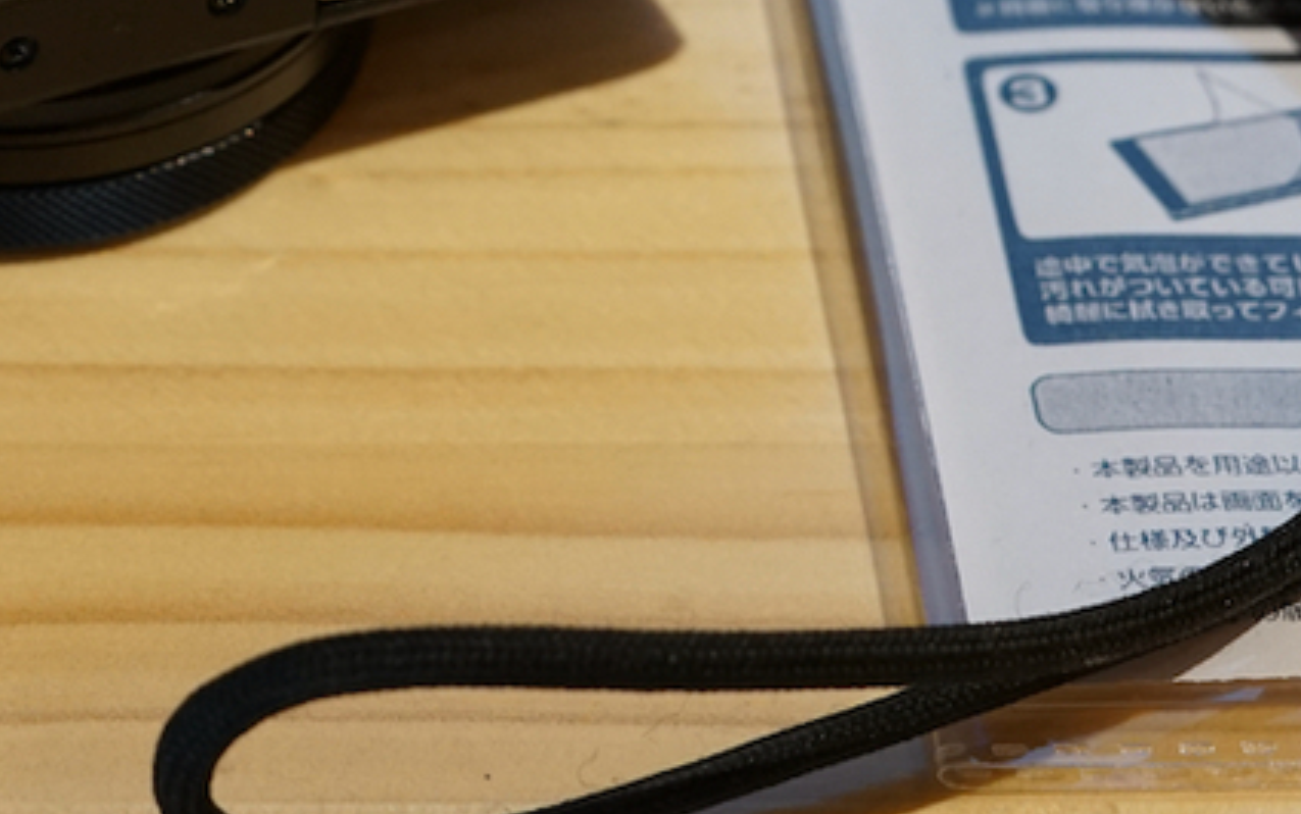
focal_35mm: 144
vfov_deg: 8.9
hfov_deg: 14.2
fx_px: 5108
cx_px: -107
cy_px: -308
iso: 1250
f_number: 5.6
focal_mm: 50
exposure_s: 1/60
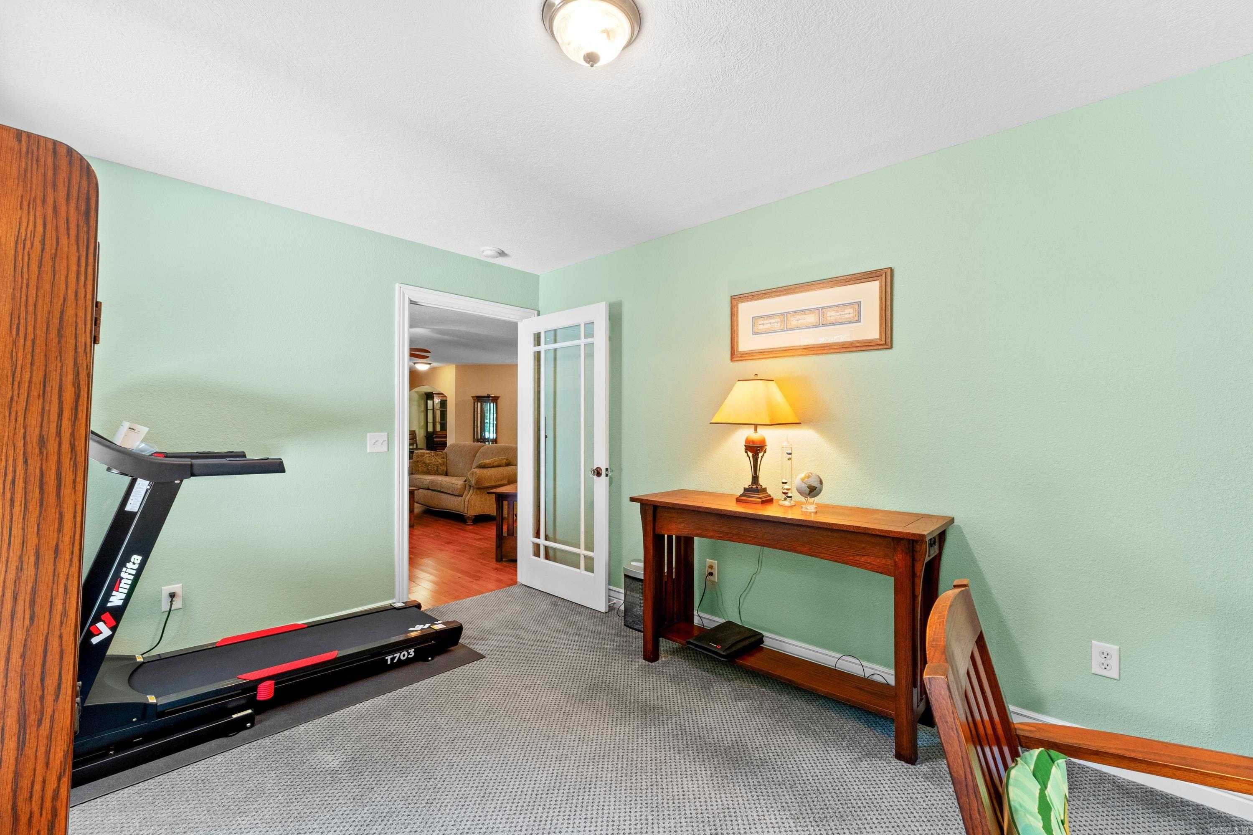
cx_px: 626
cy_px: 418
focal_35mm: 15
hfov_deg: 100.4
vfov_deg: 77.3
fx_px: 522
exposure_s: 1/1.67
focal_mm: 10
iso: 400
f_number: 8
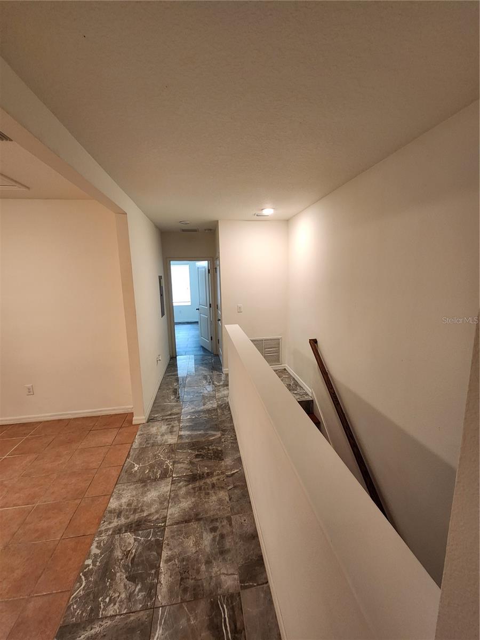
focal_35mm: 13
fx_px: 240
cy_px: 320
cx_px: 240
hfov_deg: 89.9
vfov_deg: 106.2
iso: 250
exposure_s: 1/60
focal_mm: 2.2
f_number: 2.2
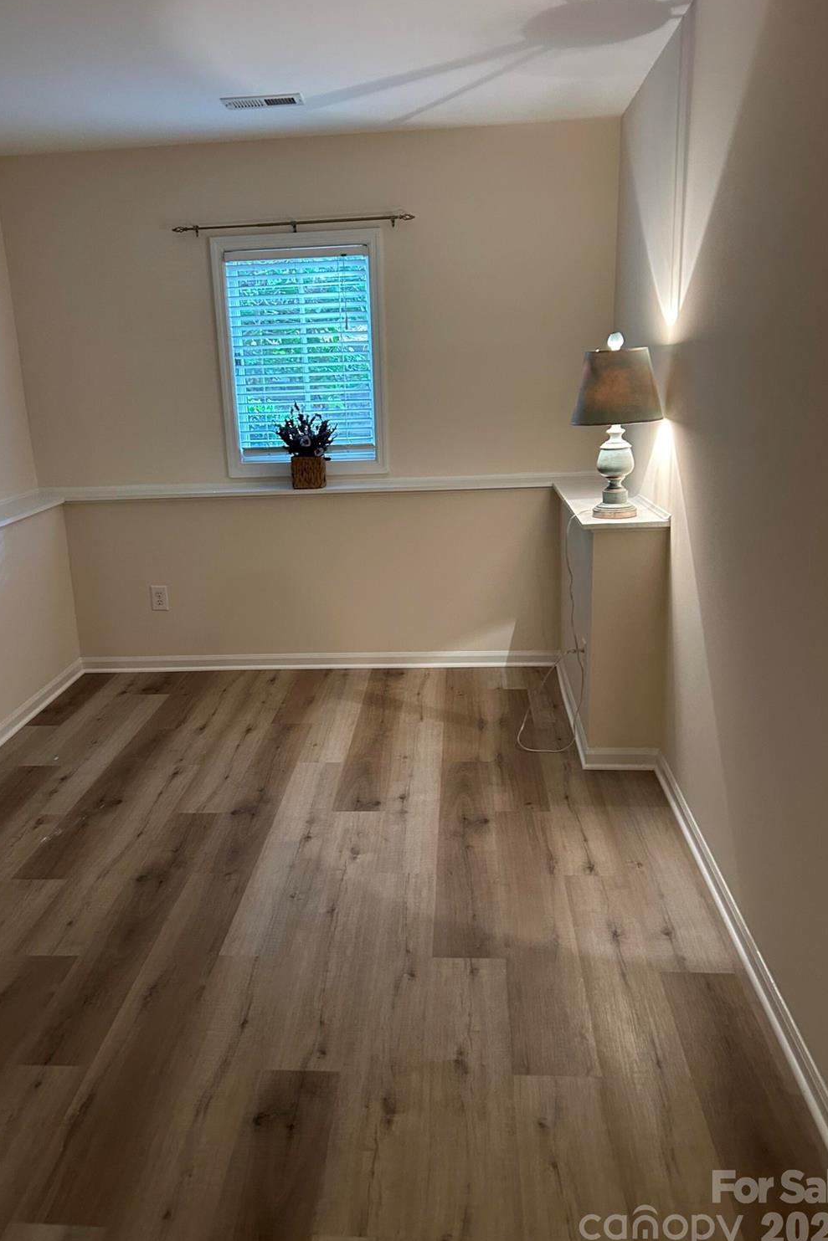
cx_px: 380
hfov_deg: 46.4
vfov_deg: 65.5
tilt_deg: -15.2
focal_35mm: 28
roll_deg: +2.2
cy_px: 620
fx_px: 966
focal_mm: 5.7
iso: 250
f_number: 1.5
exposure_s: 1/60
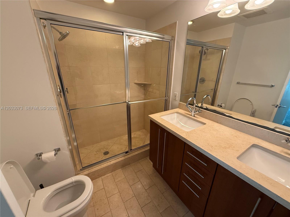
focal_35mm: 14
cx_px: 145
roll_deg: -0.7
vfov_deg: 85.7
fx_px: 117
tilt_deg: -18.8
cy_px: 108
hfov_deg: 102.1
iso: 320
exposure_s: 1/120
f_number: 2.2
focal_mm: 2.22
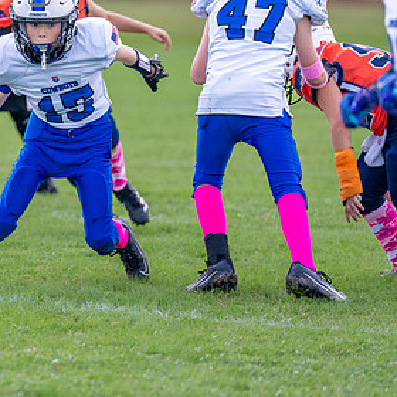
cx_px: 46
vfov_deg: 3.7
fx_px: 6150
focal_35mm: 474
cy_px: 76
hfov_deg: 3.7
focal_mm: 200
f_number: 2.8
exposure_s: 1/2500
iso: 400
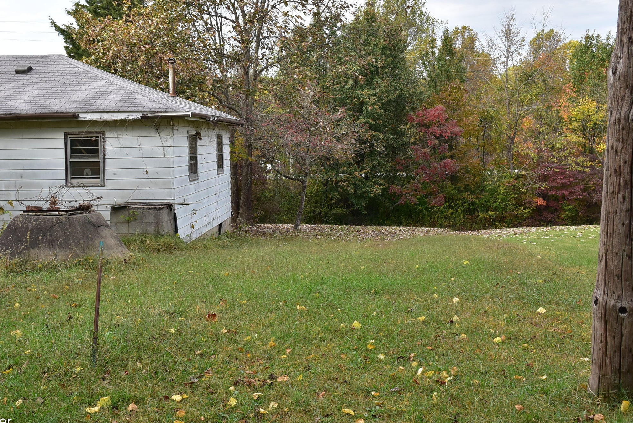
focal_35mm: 44
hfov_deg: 44.3
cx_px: 262
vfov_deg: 30.5
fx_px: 774
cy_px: 186
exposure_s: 1/200
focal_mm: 24
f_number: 10
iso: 400
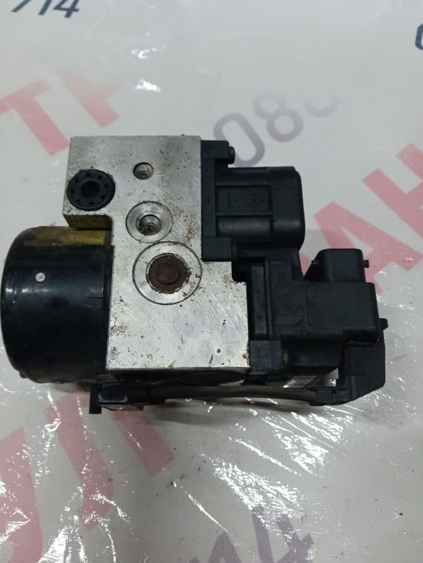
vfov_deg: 63.4
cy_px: 281
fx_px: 456
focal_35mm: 28
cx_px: 211
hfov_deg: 49.7
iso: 250
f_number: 1.8
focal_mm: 4
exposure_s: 1/25
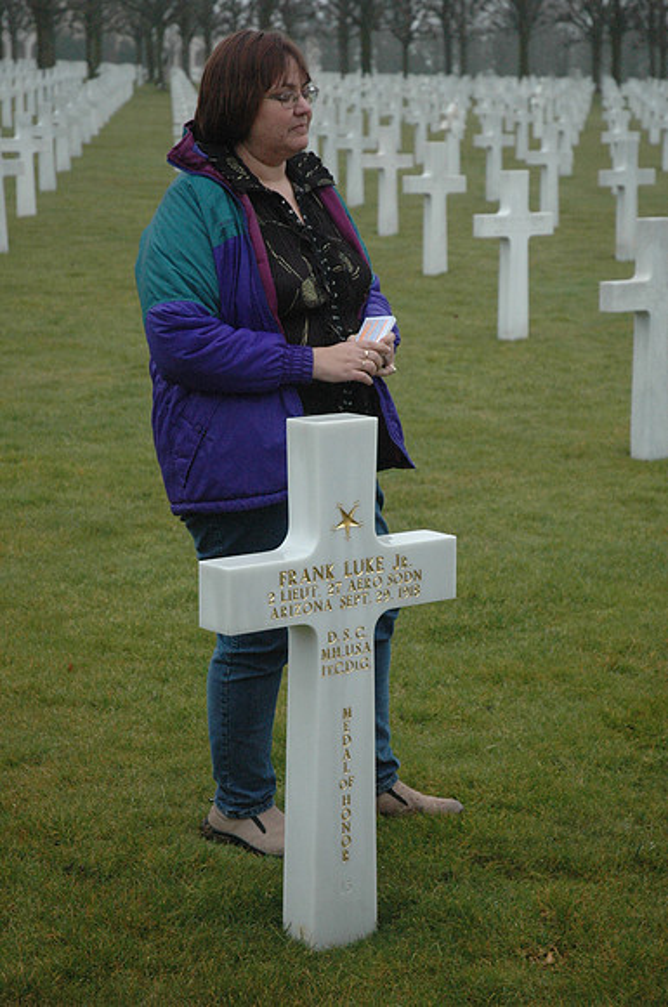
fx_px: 2094
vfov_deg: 27.0
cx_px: 334
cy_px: 504
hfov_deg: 18.1
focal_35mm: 75
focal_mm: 50
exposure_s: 1/250
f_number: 5
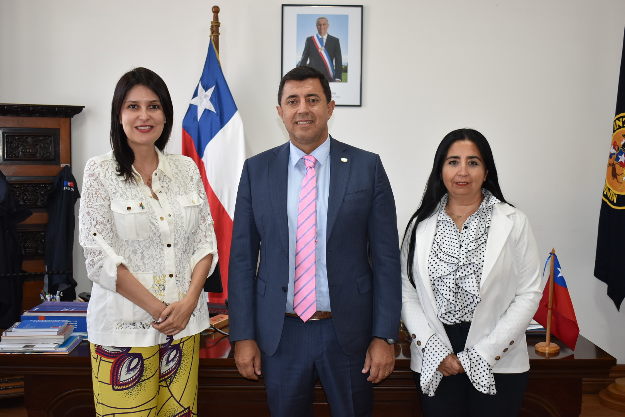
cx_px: 312
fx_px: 677
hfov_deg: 49.6
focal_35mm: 39
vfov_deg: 34.2
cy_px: 208
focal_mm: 26
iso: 800
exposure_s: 1/100
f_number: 5
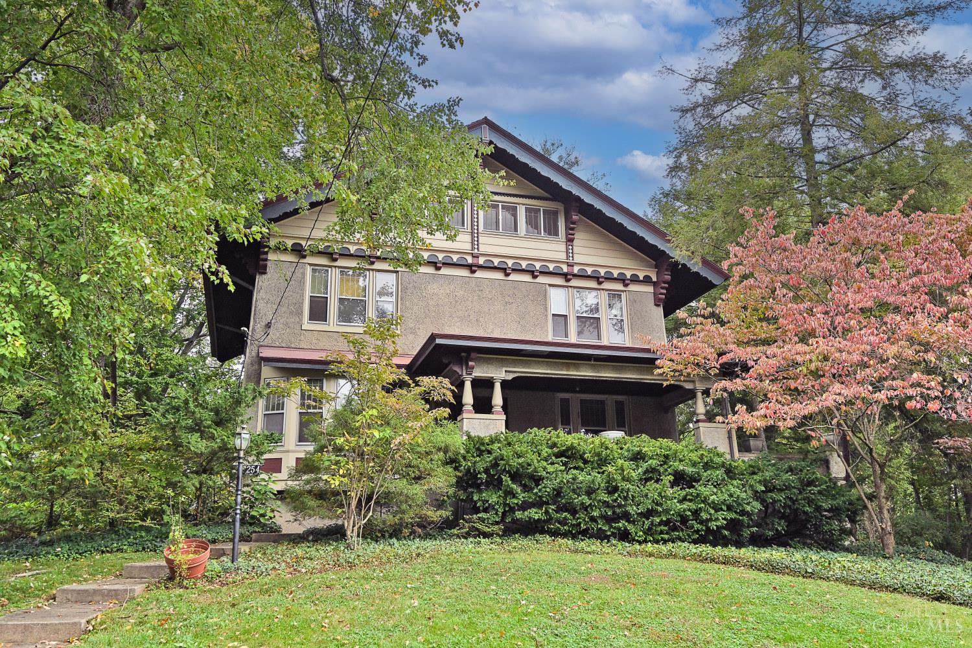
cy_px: 324
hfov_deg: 61.9
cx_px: 486
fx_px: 810
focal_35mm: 30
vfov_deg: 43.6
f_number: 5.6
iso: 200
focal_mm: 30
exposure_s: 1/250
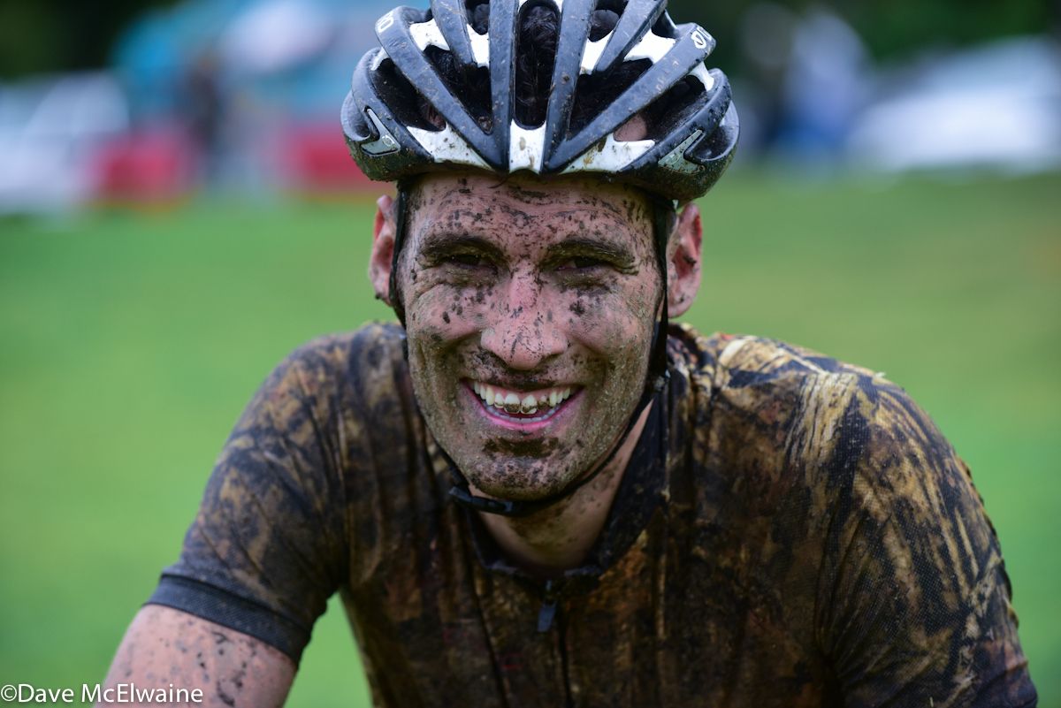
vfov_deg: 10.2
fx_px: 3980
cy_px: 354
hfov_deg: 15.2
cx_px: 530
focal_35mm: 135
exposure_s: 1/1000
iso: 720
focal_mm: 135
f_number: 2.8
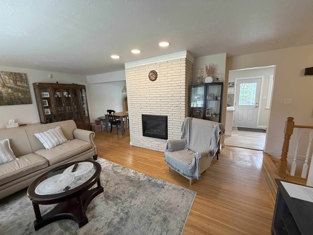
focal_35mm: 14
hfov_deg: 102.1
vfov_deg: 85.7
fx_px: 127
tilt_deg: -9.3
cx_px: 156
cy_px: 118
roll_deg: +1.5
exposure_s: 1/120
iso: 250
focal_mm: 2.22
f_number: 2.2
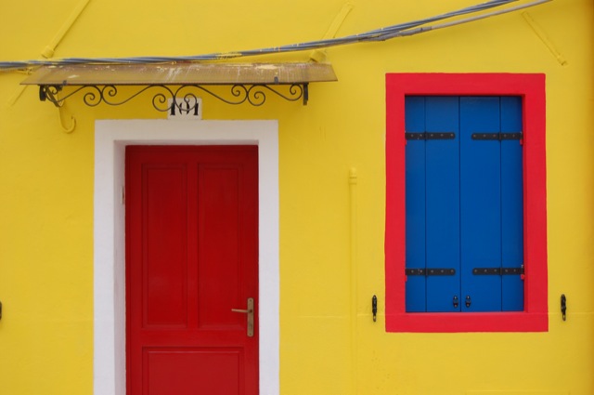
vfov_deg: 23.7
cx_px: 297
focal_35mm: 57
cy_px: 198
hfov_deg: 35.1
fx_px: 939
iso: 200
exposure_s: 1/125
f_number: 5.6
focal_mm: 38
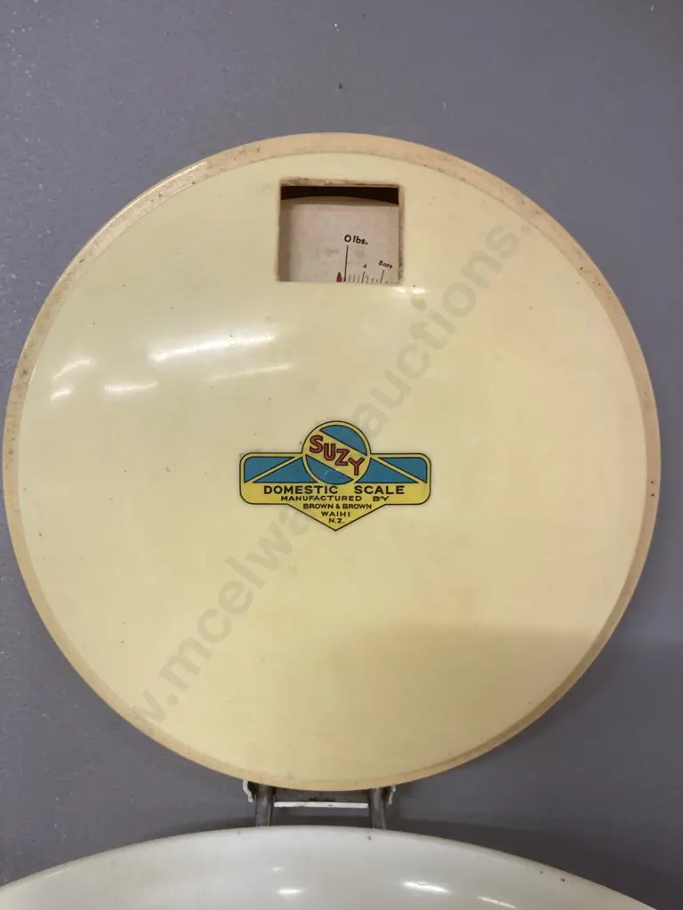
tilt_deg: -1.8
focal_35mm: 28
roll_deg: -1.8
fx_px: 737
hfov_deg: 49.7
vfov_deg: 63.4
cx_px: 342
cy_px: 455
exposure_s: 1/50
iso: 80
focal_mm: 3.99
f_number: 1.8
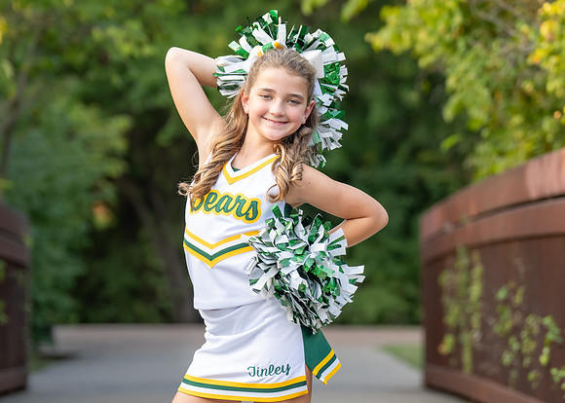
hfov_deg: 12.0
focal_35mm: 167
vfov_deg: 8.6
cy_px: 169
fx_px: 2680
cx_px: 284
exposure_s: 1/1000
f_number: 2.8
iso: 640
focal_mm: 103
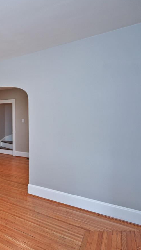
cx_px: -48
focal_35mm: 25
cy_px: 125
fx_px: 166
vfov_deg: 74.1
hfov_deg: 32.6
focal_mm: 14
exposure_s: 1/60
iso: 200
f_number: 4
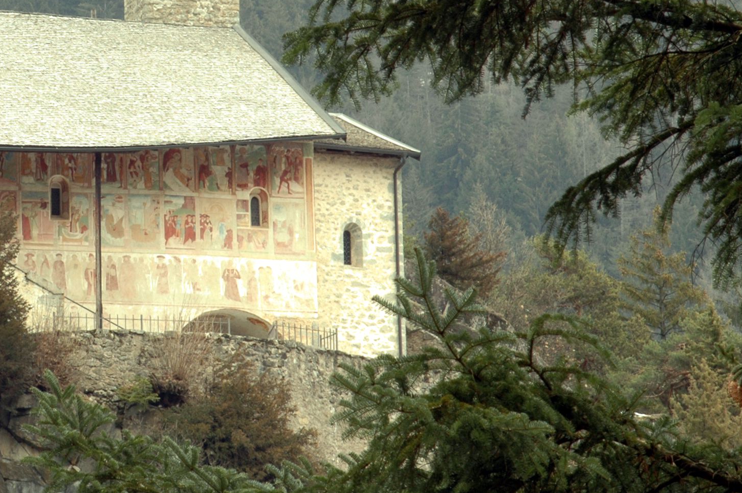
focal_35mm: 420
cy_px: 98
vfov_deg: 3.3
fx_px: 8649
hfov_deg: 4.9
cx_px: 90
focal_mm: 135
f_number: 25
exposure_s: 1/4
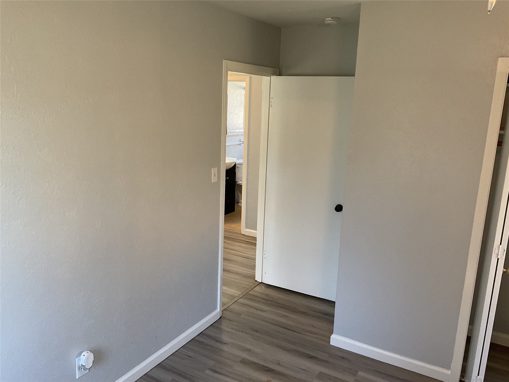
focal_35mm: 29
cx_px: 254
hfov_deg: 61.7
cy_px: 191
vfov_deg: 48.2
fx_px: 426
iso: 100
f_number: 1.8
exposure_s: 1/60
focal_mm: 3
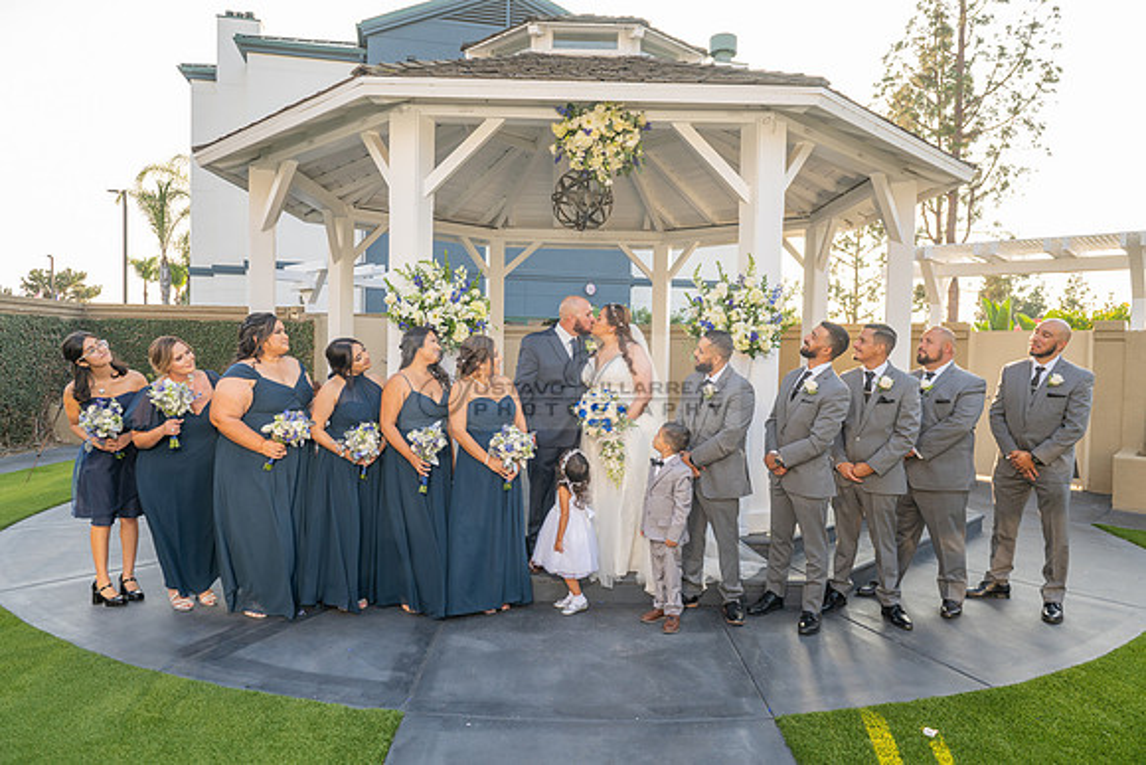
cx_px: 573
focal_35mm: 24
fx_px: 764
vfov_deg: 53.2
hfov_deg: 73.7
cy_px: 382
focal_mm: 24
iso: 200
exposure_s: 1/160
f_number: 5
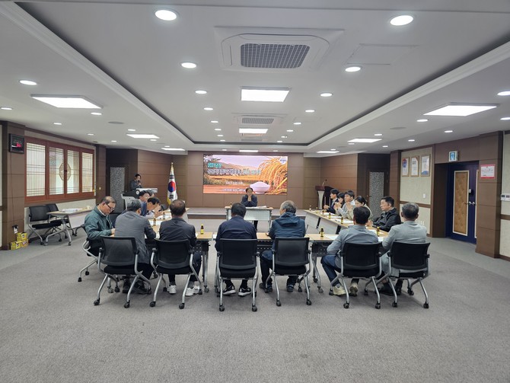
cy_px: 192
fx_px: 339
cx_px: 255
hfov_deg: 73.9
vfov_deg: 58.9
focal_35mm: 23
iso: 200
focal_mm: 6.3
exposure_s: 1/120
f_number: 1.7
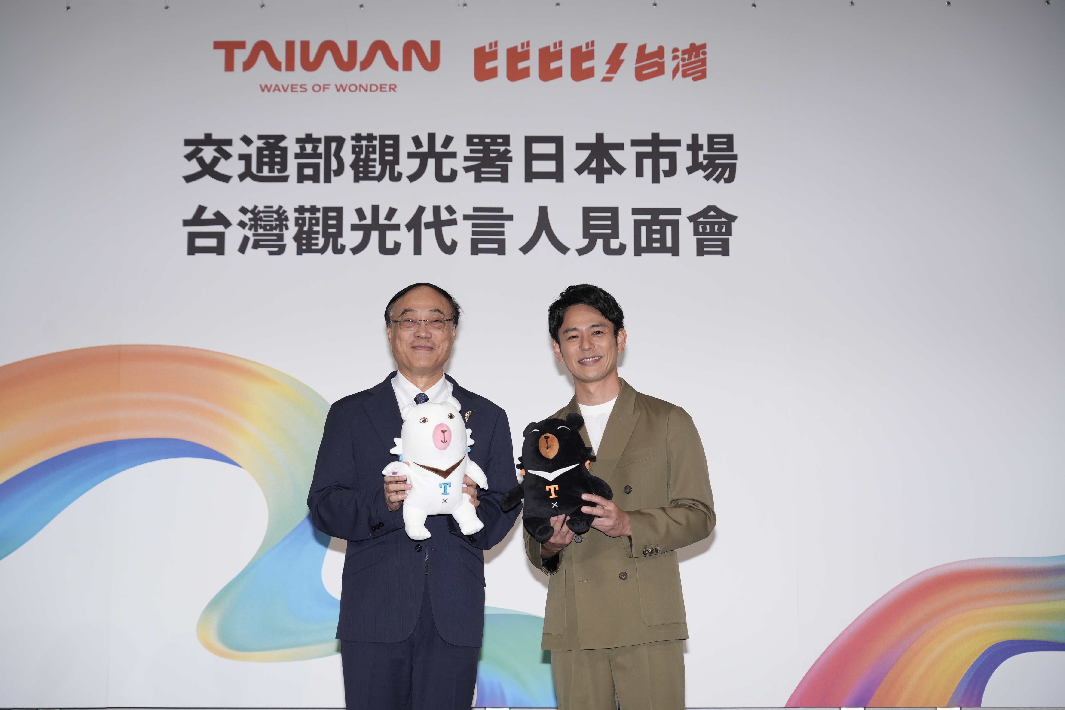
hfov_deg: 26.3
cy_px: 355
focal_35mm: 77
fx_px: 2278
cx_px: 532
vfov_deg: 17.7
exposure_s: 1/200
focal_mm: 77
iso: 800
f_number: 4.5
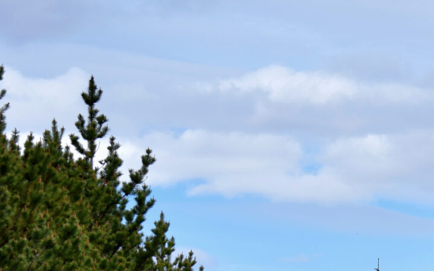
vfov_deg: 5.5
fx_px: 2820
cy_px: 374
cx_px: 453
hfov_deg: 8.7
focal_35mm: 238
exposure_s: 1/400
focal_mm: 55
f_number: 5.6
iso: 100
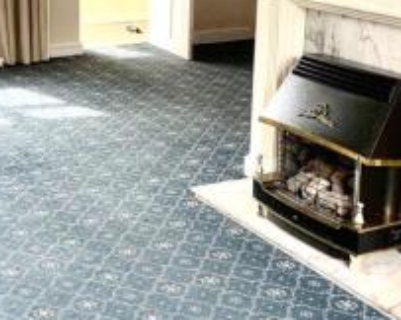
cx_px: 17
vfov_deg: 20.8
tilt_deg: -12.9
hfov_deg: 25.0
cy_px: 76
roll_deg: +0.5
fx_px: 866
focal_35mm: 73
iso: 64
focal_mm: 4.25
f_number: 1.8
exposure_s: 1/121
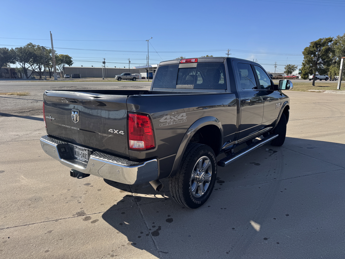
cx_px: 172
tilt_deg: -13.6
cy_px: 130
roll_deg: -0.8
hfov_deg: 71.6
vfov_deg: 56.8
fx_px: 239
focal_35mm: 24
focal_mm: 6.76
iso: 80
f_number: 1.78
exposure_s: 1/3802
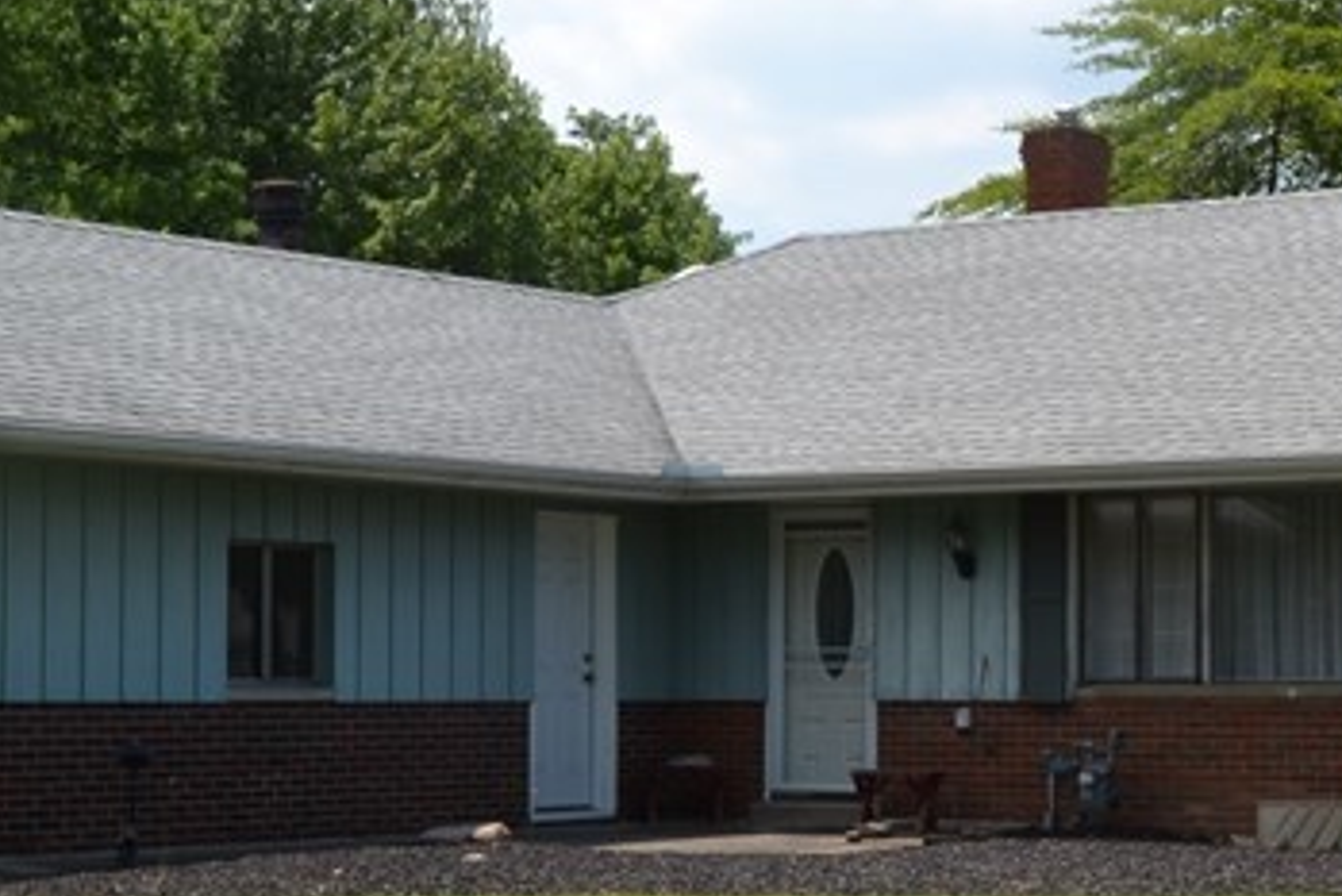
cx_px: 1088
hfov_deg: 23.8
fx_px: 3132
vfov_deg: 16.3
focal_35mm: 84
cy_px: 565
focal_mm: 18
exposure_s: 1/80
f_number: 14
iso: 100
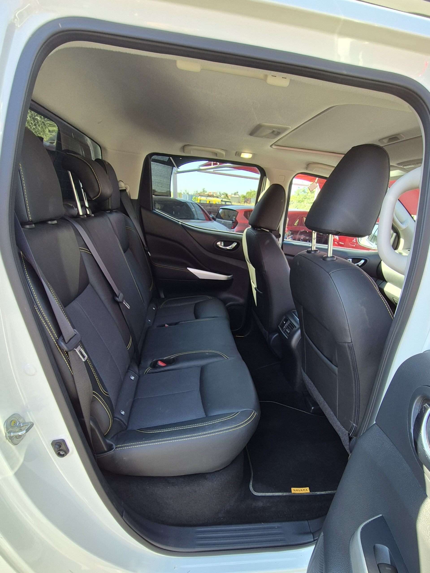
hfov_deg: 89.9
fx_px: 215
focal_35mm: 13
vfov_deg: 106.2
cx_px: 215
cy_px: 286
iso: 64
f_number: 2.2
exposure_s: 1/100
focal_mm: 2.2
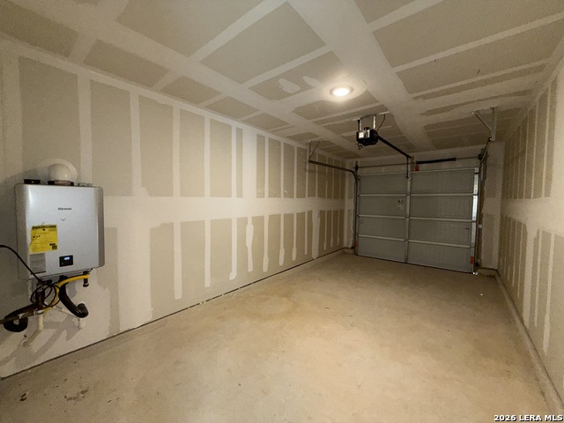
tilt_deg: -1.8
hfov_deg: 102.1
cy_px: 212
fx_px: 228
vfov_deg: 85.7
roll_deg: -0.6
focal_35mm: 14
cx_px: 282
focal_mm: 2.22
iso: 200
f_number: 2.2
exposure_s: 1/60
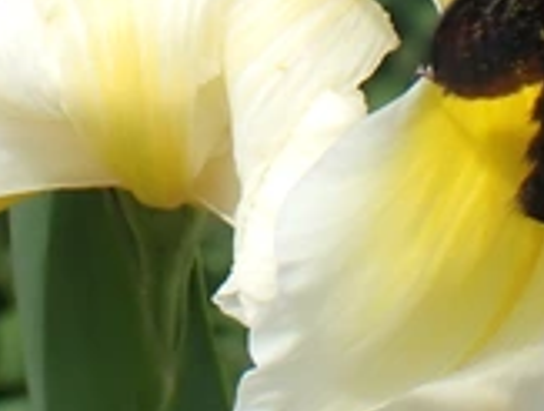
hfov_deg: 10.7
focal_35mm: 184
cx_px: 140
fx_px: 2898
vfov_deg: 8.1
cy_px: 17
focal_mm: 8.4
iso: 100
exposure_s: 1/250
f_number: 4.5
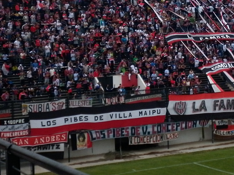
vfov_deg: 12.8
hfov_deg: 17.0
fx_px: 770
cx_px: 214
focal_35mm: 114
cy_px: -8
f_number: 8.4
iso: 80
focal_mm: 7.1
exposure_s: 1/320
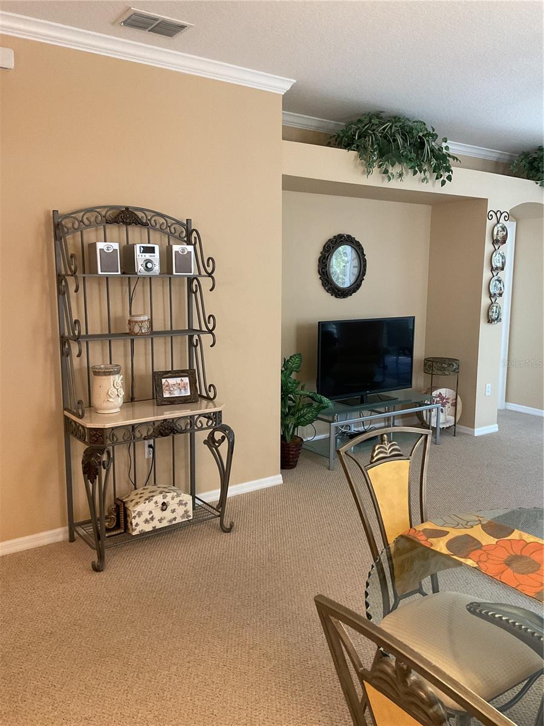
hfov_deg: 48.2
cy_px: 363
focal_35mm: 29
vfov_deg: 61.7
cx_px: 272
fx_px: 608
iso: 200
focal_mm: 3
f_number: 1.8
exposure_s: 1/60
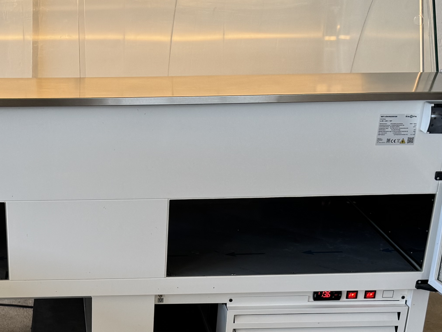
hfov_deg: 28.0
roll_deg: -1.9
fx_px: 868
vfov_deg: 21.0
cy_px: 319
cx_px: 92
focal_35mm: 68
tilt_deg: -25.0
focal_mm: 6.76
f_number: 1.78
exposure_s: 1/100
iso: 80
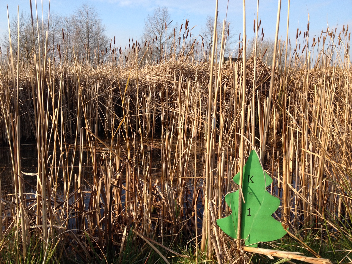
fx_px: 356
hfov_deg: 52.6
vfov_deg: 40.7
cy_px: 132
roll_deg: +0.6
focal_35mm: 35
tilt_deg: -10.7
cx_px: 176
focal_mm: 4.28
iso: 50
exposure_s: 1/789
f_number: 2.4
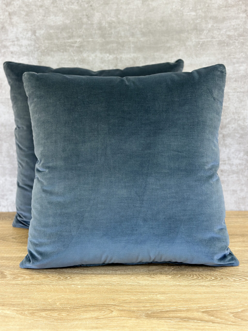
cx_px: 124
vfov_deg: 39.7
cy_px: 166
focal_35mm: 48
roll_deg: +2.2
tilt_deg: -13.3
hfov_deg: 30.3
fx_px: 459
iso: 160
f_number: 1.78
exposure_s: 1/120
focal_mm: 6.86
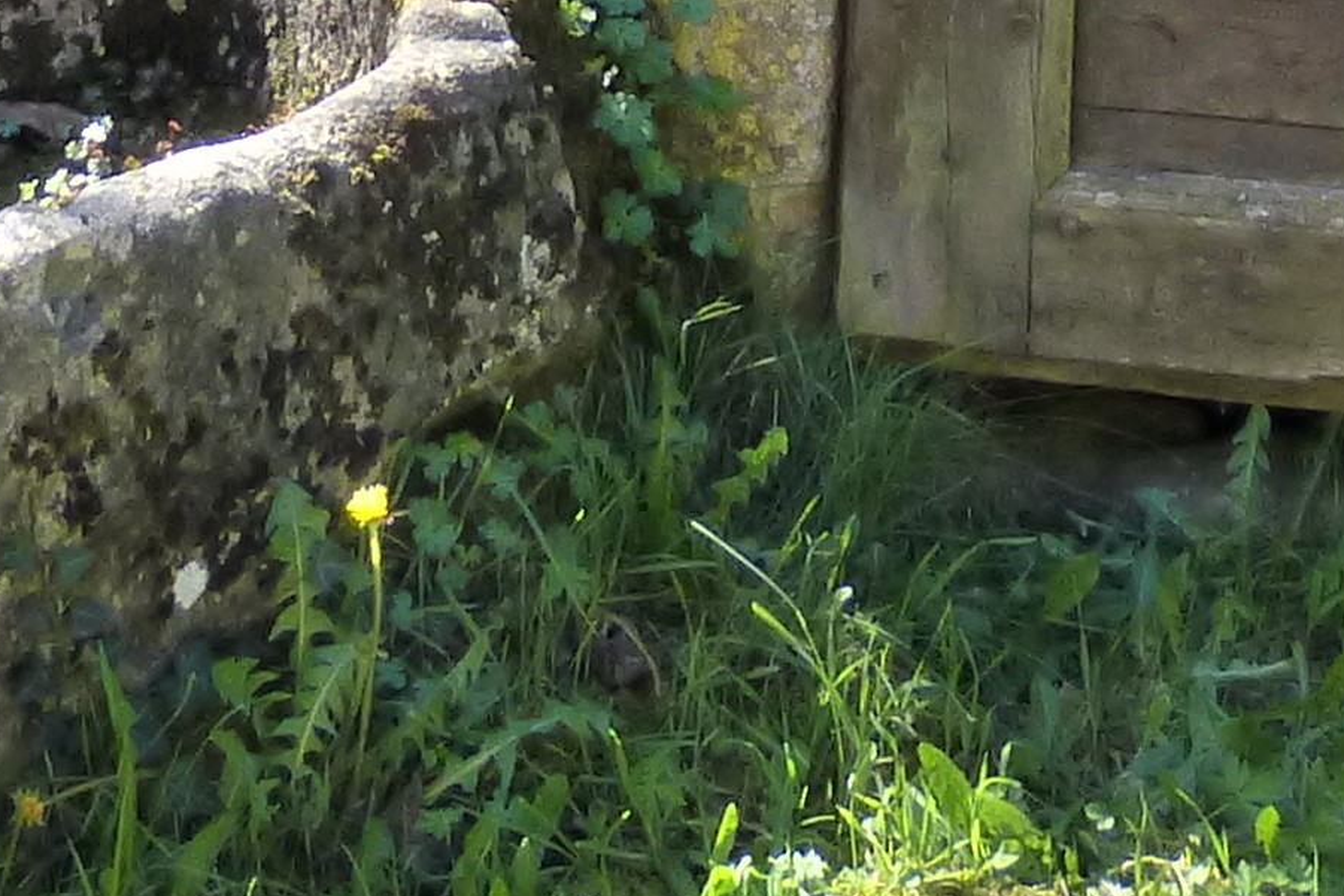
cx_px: 707
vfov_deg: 9.3
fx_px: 4966
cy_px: -1198
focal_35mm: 133
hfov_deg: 15.4
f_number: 4
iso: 160
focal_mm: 4.5
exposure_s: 1/200
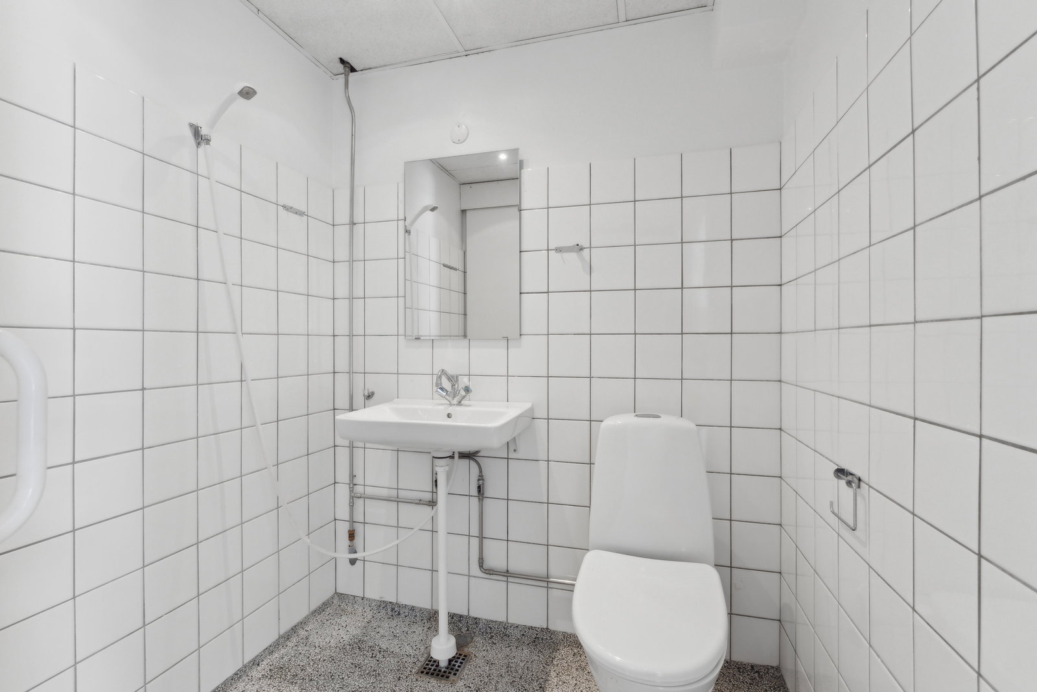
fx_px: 475
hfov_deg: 95.0
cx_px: 518
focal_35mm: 16
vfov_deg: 72.1
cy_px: 346
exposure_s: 1/5
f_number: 8
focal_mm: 11
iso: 200
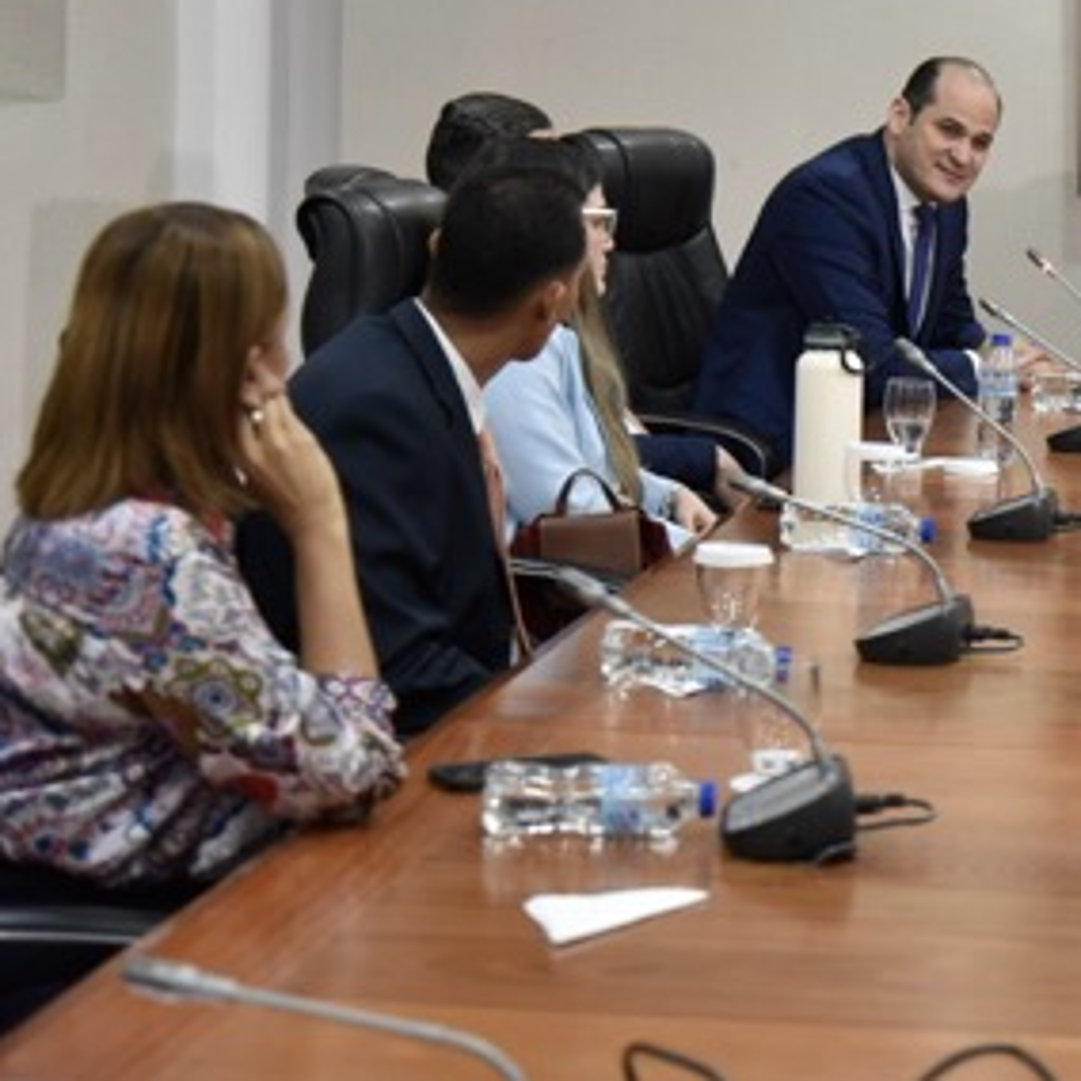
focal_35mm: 111
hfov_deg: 15.3
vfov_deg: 15.6
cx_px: 1188
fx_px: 3922
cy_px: 272
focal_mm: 58
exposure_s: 1/60
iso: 2500
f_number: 4
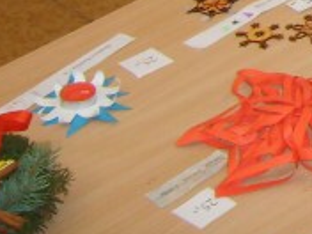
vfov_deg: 8.7
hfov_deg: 11.2
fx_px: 1433
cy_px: -266
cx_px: 631
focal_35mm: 159
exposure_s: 1/45
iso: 100
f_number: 2.8
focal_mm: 5.8
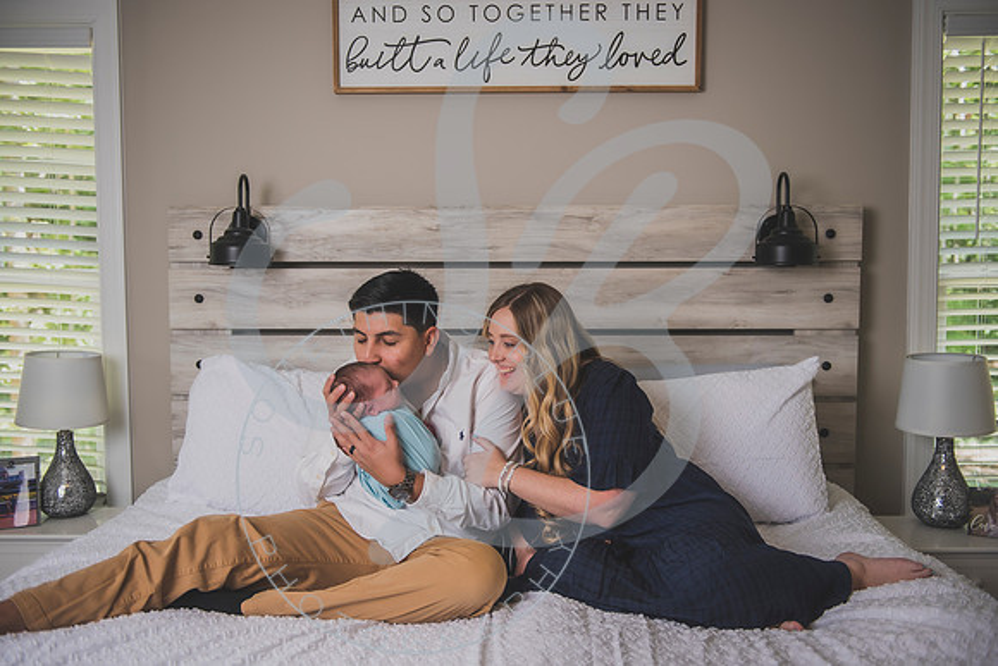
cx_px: 494
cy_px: 333
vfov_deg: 40.4
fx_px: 905
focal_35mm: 33
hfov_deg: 57.8
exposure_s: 1/125
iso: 200
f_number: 2.8
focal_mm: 32
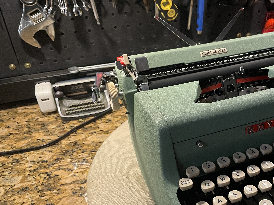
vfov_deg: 33.2
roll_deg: +0.1
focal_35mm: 43
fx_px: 340
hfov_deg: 41.7
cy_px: 144
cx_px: 225
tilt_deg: -37.1
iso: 500
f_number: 1.6
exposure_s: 1/60
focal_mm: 4.2
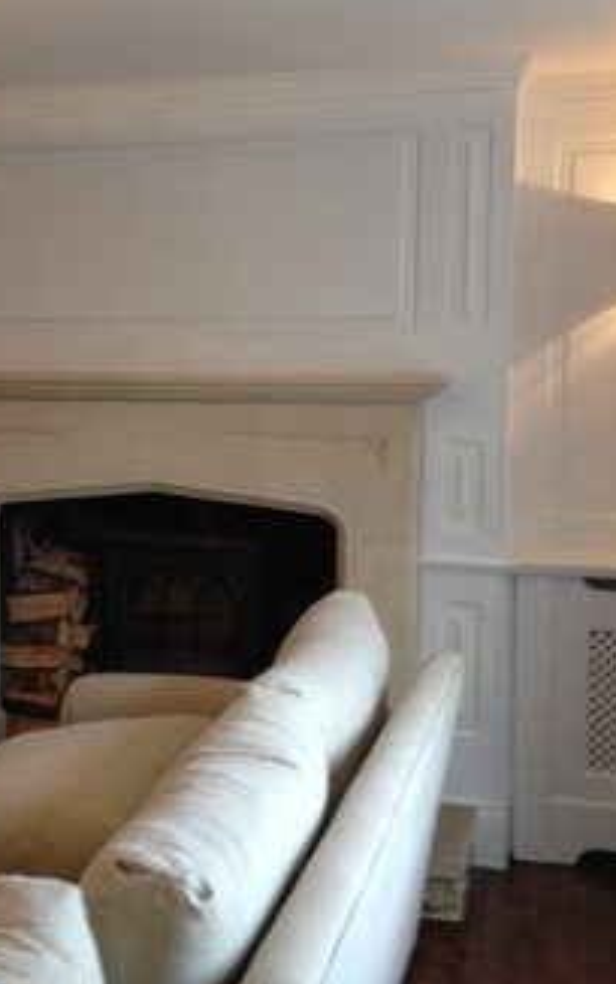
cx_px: 199
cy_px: 480
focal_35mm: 51
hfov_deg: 25.2
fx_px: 1369
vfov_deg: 39.6
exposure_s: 1/20
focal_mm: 4.28
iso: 64
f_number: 2.4
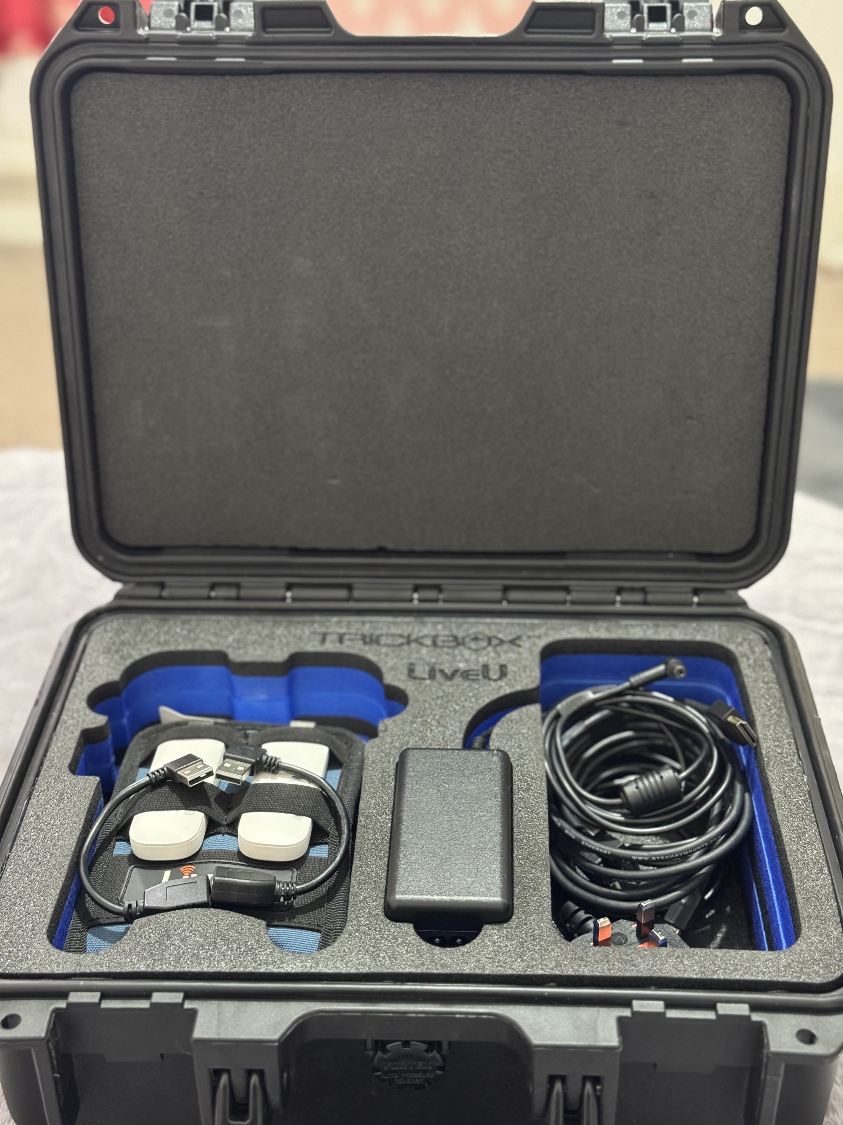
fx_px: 1559
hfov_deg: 30.3
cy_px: 562
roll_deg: -0.6
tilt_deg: -33.2
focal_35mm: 48
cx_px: 422
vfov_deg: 39.7
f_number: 1.78
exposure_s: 1/25
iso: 640
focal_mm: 6.76
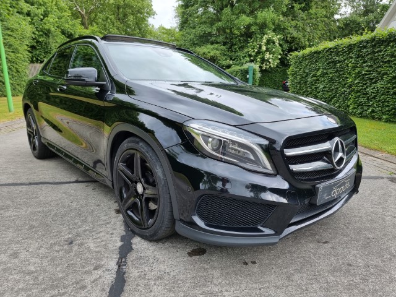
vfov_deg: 56.8
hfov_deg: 71.6
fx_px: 275
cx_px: 198
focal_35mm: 24
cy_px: 148
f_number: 1.8
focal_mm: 6.7
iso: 50
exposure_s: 1/183
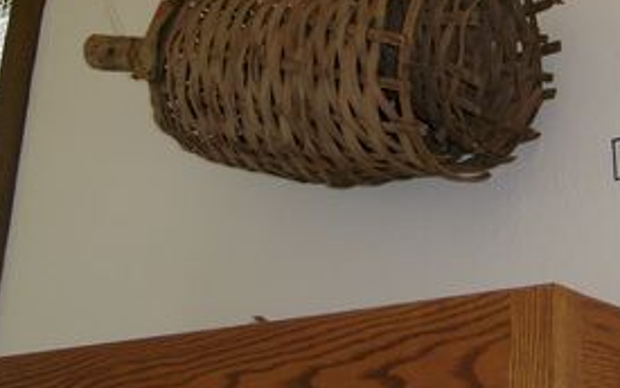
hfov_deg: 28.5
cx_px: 387
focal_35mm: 72
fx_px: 1217
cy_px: 99
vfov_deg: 18.0
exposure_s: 1/45
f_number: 2.8
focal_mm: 5.8
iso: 100
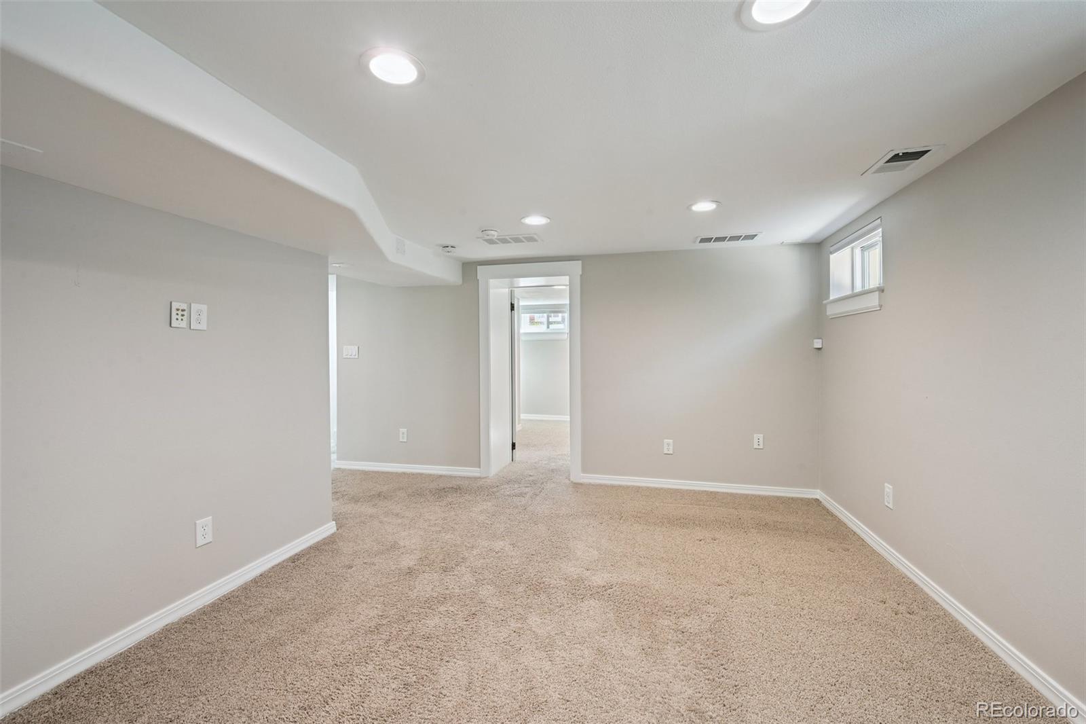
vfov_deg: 77.3
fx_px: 452
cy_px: 362
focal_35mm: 15
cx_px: 543
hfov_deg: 100.4
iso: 400
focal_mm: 15
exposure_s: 1/10
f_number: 10
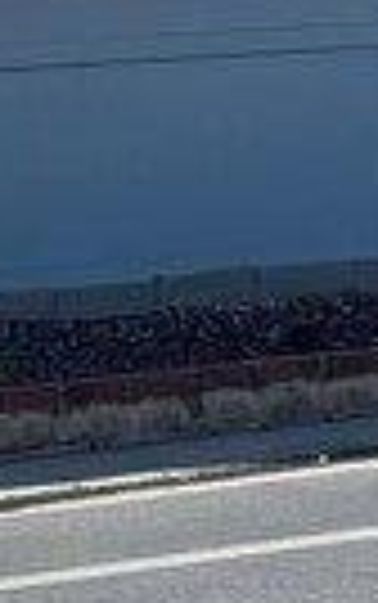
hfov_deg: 6.2
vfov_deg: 9.9
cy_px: 40
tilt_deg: -1.7
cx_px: -22
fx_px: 3454
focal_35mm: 210
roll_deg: +1.8
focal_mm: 4.2
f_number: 1.6
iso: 32
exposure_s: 1/3300
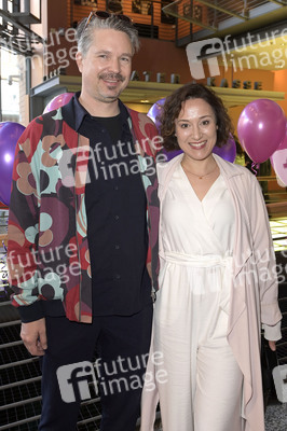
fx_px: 371
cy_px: 216
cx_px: 144
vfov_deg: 60.3
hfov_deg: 42.3
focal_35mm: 31
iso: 1600
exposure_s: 1/80
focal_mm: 31
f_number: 5.6
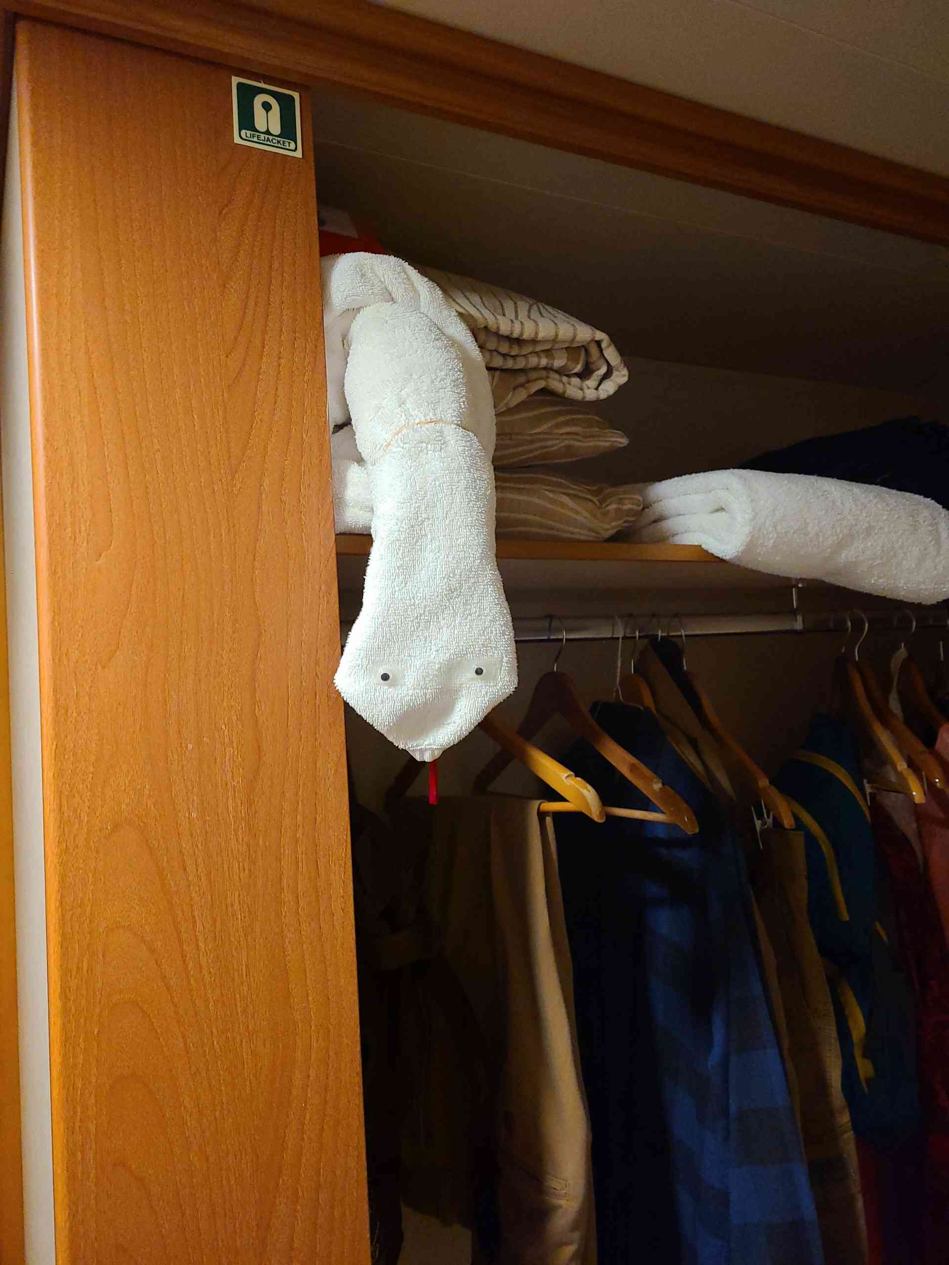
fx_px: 950
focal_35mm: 26
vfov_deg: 67.3
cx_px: 474
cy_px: 632
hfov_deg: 53.1
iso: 400
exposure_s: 1/30
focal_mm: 5.4
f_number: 1.8
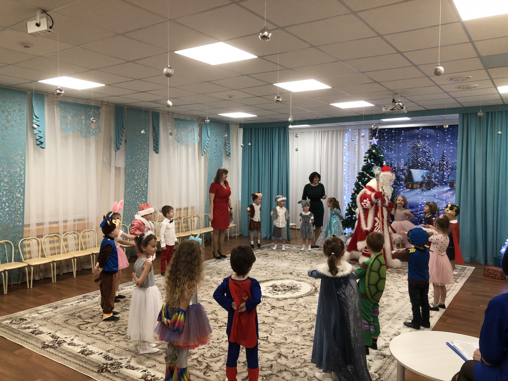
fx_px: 411
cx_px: 254
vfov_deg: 49.7
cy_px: 190
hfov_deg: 63.4
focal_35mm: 28
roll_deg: +0.1
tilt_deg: -5.1
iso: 40
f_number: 1.8
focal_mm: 3.99
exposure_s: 1/33
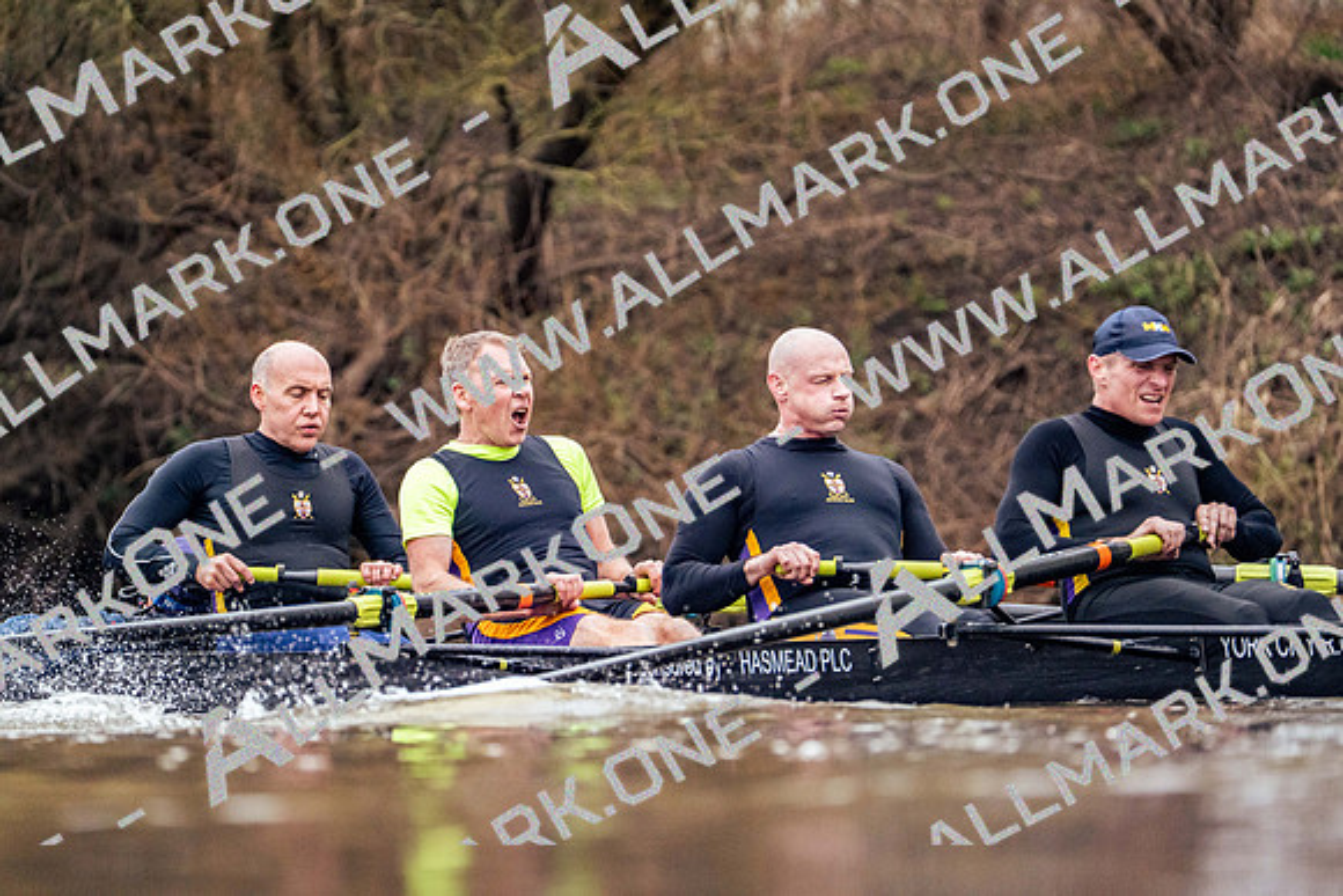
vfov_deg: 3.2
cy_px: 448
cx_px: 672
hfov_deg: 4.8
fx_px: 15895
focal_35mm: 426
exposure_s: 1/2000
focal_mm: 426
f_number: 6.3
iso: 6400
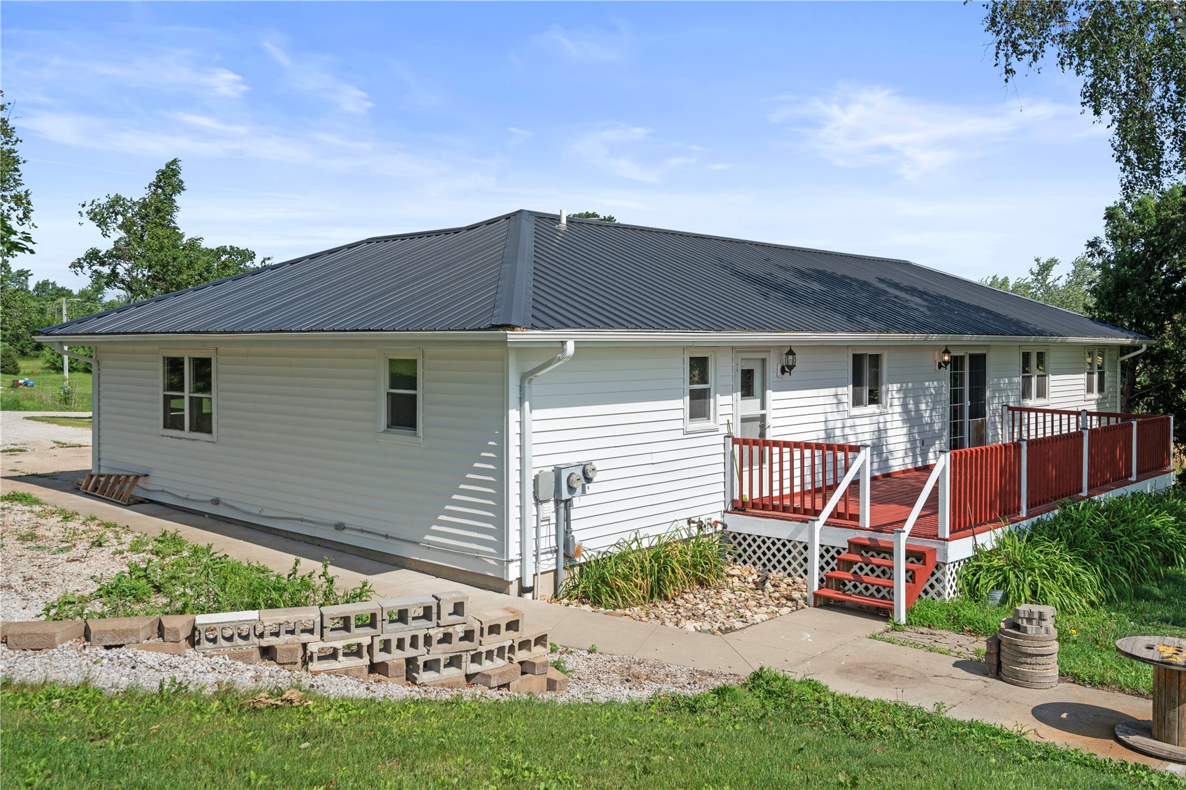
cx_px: 593
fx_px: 1021
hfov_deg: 60.3
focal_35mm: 31
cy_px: 395
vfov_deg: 42.3
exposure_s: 1/1000
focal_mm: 31
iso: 250
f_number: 9
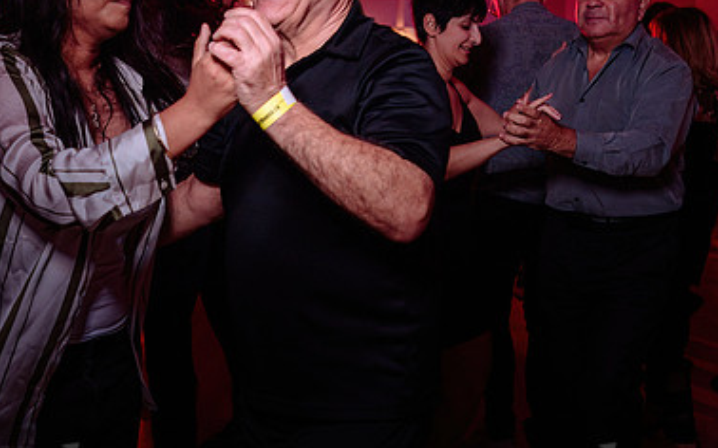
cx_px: 266
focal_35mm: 57
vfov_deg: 22.7
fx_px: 1115
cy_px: 158
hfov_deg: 35.5
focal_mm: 31
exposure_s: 1/60
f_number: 3.5
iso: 800
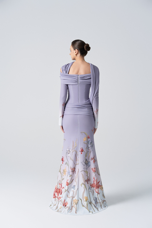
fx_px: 348
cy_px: 114
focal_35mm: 55
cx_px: 76
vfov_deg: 36.2
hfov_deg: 24.6
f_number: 7.1
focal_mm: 55
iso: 160
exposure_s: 1/160
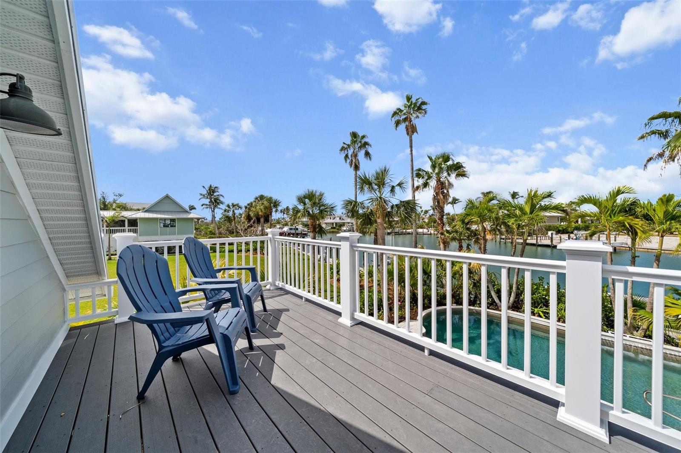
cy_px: 226
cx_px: 340
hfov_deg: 112.6
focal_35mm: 12
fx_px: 227
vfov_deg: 90.0
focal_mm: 12
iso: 200
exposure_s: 1/250
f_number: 9
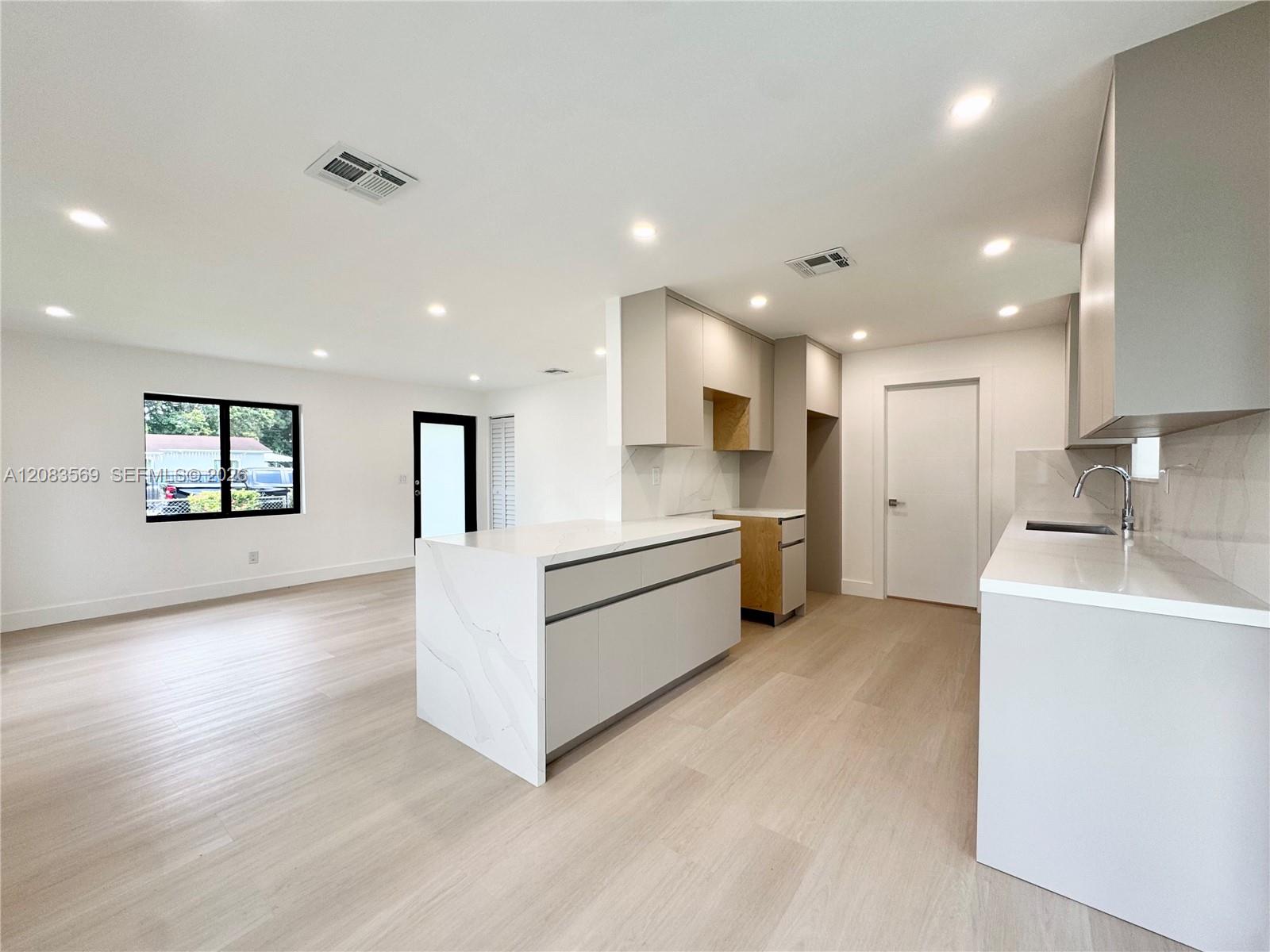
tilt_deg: -1.4
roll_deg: +0.7
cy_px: 476
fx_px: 514
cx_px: 635
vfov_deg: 85.7
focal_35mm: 14
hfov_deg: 102.1
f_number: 2.2
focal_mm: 2.22
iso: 64
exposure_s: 1/99
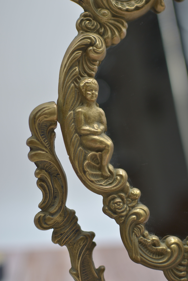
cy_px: 140
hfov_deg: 25.8
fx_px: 411
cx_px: 94
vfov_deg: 37.9
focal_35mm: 52
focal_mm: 35
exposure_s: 1/500
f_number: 1.8
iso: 100
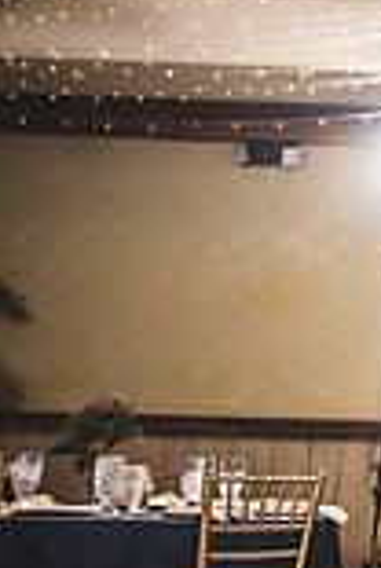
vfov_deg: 22.4
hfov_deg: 11.2
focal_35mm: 90
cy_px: 159
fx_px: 1422
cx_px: 1059
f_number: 2.8
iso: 400
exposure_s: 1/100
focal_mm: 24
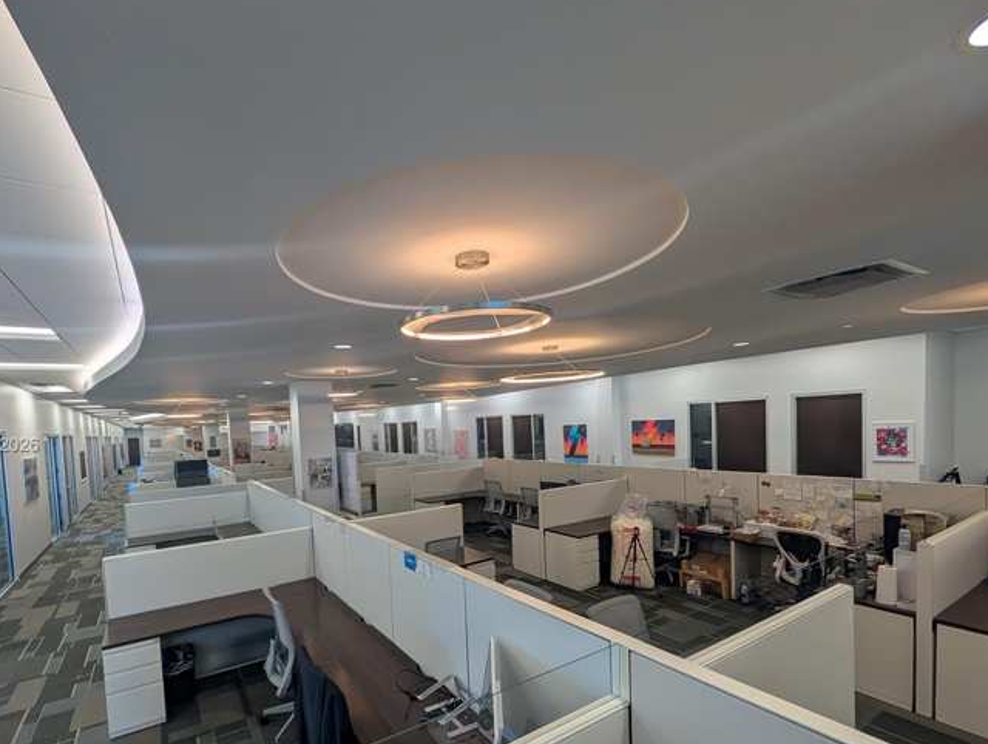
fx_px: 429
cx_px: 415
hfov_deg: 97.3
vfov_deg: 80.9
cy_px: 446
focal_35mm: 15
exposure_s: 1/120
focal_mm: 2.02
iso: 73
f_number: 1.7
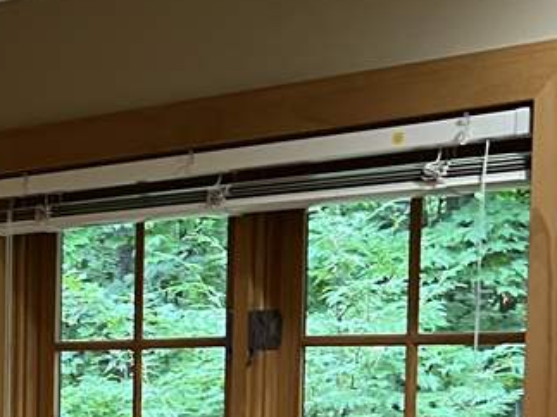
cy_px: 512
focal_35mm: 103
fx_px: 1657
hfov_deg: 16.9
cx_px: -326
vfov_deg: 13.9
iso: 200
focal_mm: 5.7
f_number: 1.5
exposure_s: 1/60
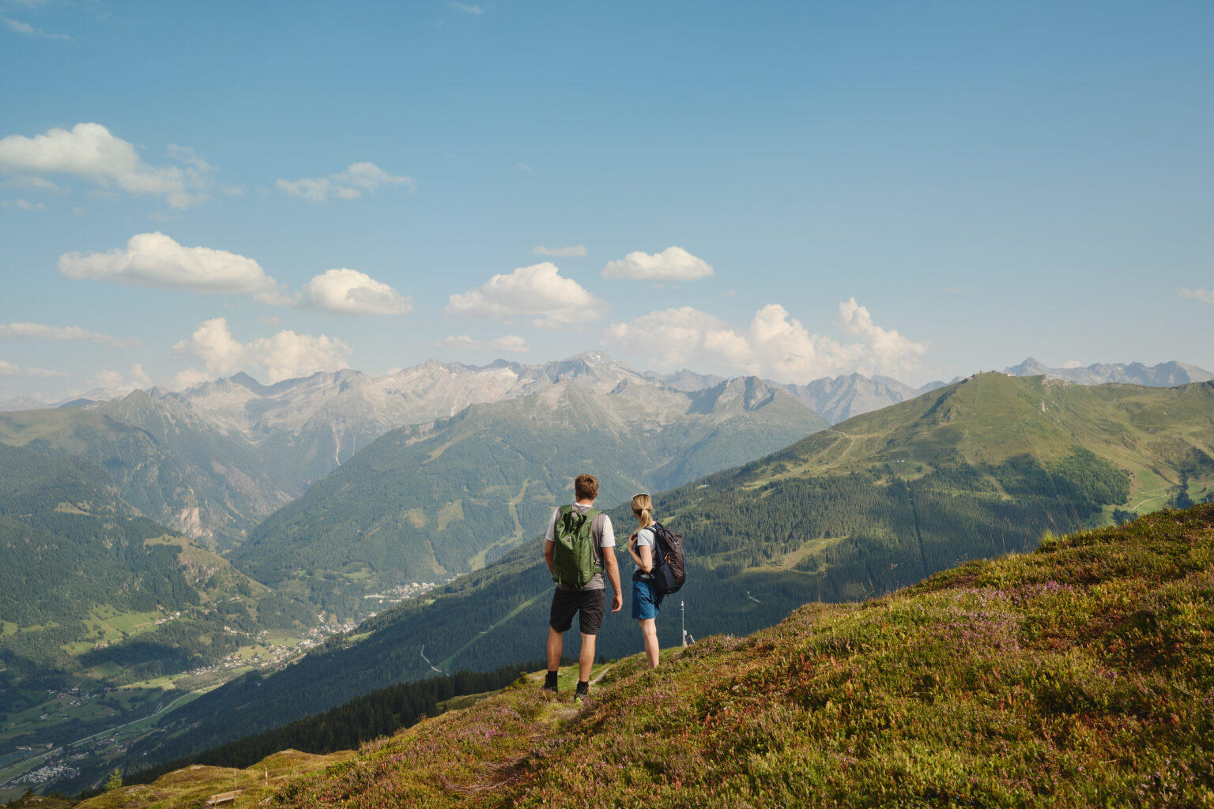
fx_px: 1180
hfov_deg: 54.4
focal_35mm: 35
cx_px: 607
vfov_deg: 37.9
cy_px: 404
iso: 160
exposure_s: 1/500
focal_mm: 35
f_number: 8
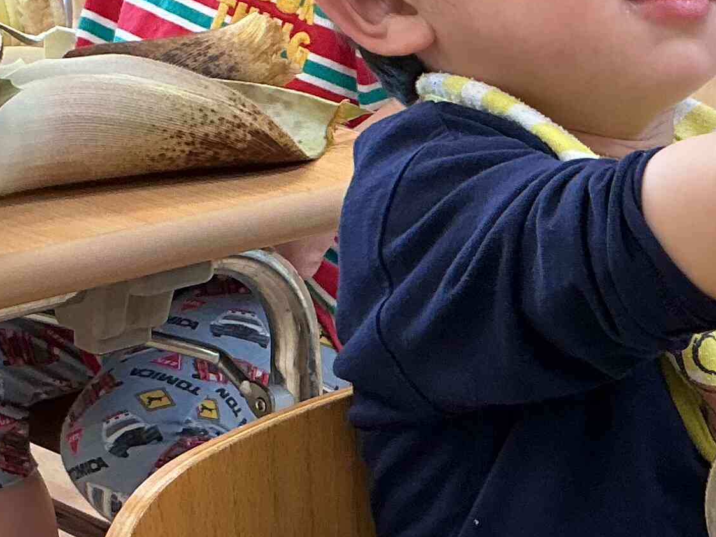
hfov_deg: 18.4
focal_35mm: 104
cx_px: 707
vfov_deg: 14.2
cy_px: 303
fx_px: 2151
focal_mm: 3
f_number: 1.8
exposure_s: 1/100
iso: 50
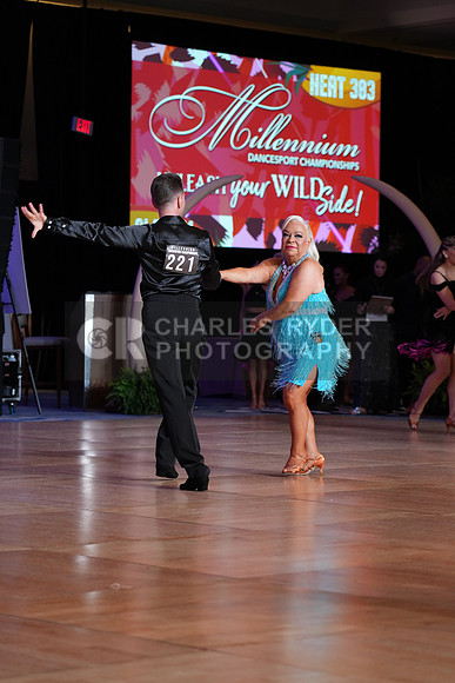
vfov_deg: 19.5
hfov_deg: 13.0
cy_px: 342
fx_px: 1989
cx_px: 228
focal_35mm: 105
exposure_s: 1/200
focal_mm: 105
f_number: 4
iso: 2000
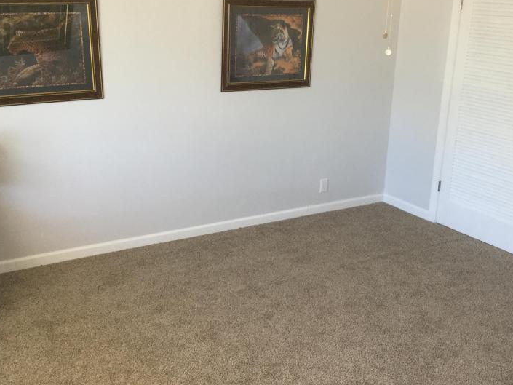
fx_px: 667
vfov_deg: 32.2
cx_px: 271
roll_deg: -2.7
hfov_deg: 42.1
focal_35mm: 45
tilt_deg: -20.4
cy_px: 211
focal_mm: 3.3
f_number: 2.4
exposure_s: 1/30
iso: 32
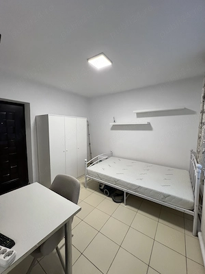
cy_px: 137
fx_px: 103
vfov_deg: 106.2
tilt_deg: -3.8
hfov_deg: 89.9
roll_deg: +1.5
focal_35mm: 13
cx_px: 102
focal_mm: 1.57
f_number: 1.8
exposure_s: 1/100
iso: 250
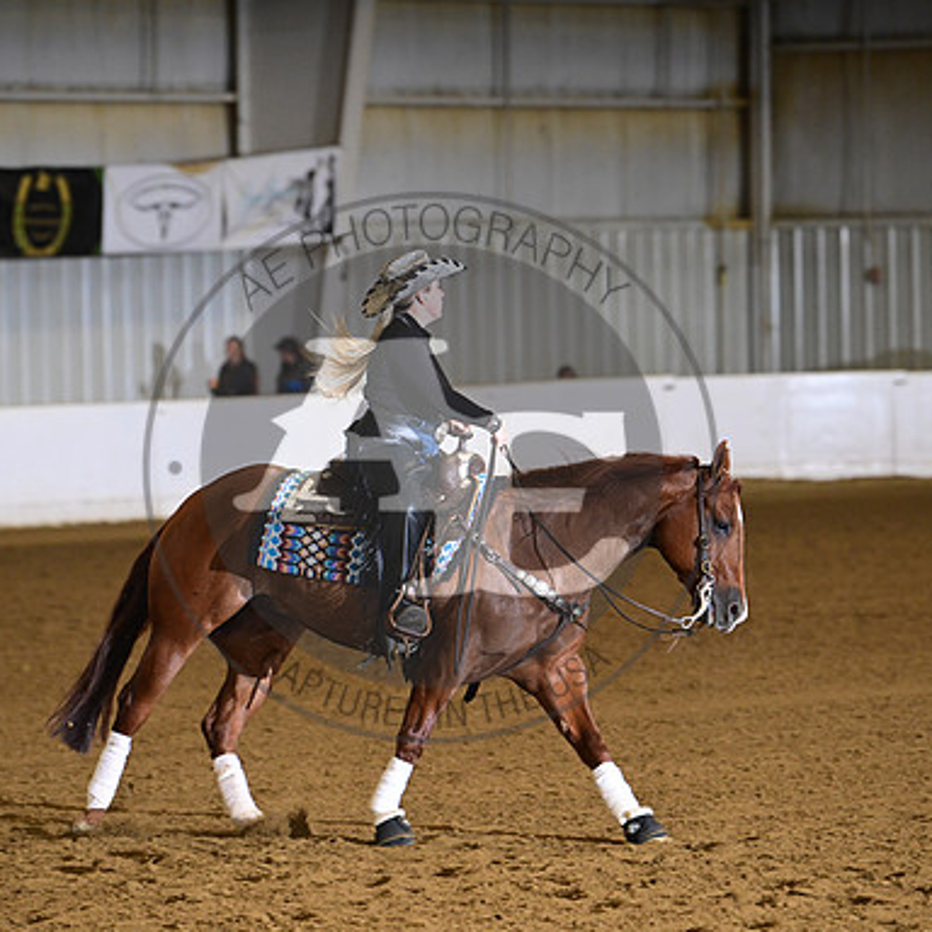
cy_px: 467
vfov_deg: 6.8
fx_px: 7828
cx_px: 430
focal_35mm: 257
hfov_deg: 6.8
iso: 2500
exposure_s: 1/200
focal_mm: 200
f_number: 4
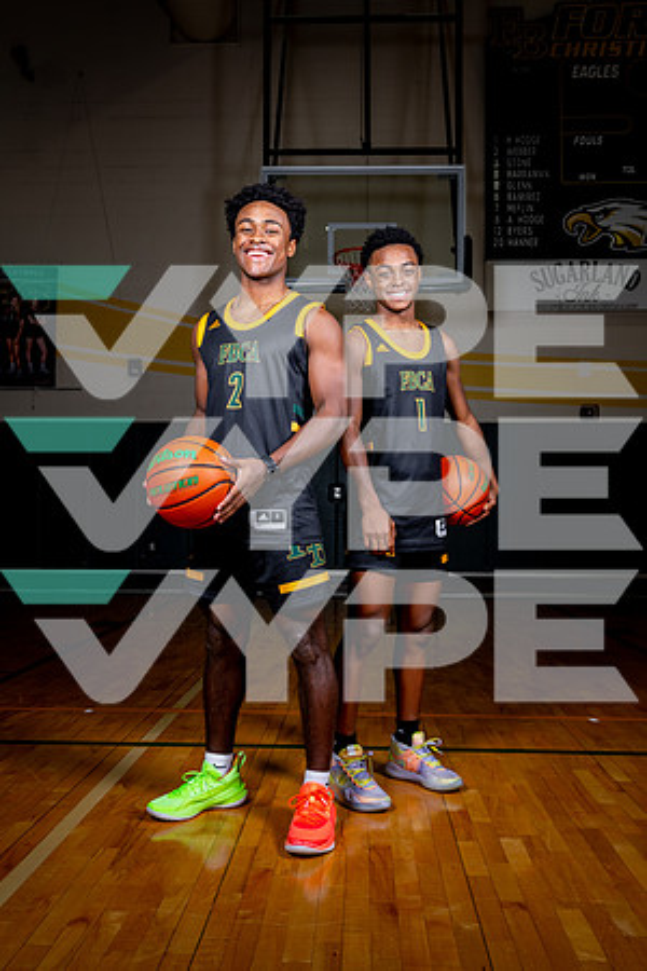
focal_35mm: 33
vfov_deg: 57.2
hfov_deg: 40.0
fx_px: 890
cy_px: 486
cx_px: 324
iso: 100
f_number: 8
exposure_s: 1/125
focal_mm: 33
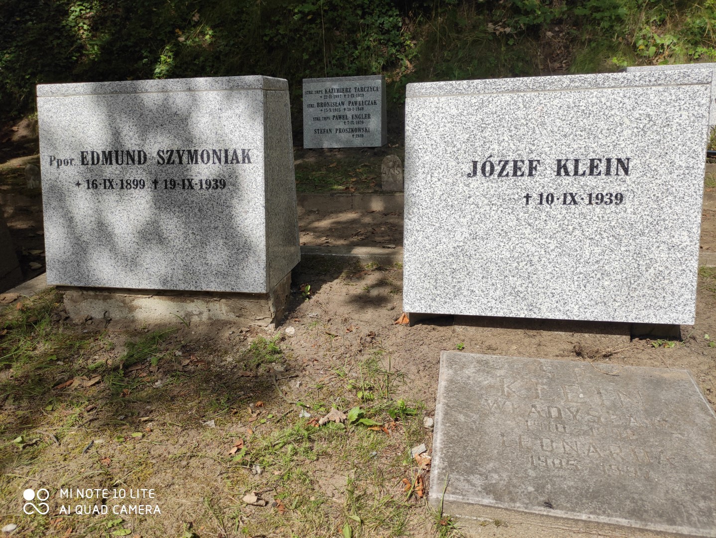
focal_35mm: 25
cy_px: 269
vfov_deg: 54.9
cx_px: 358
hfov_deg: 69.4
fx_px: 517
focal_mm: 5.43
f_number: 1.89
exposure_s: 1/958
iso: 100
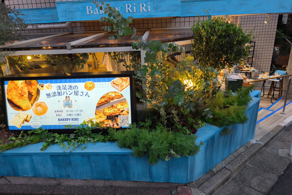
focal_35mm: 24
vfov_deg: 53.1
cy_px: 92
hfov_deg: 73.7
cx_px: 146
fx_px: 195
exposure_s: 1/100
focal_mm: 6.57
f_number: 1.6
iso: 200
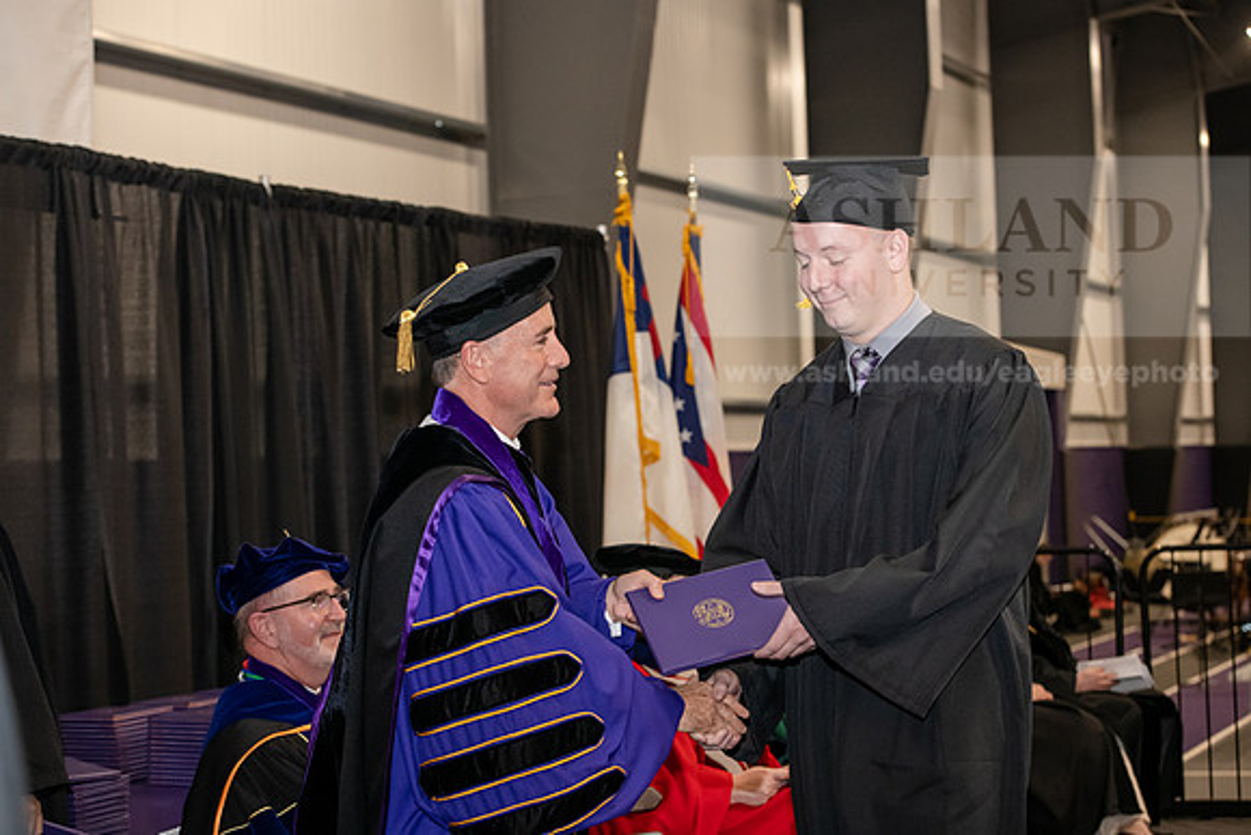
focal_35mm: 70
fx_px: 2433
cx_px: 626
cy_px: 418
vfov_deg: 19.5
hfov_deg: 28.8
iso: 2500
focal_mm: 70
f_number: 5
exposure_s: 1/200
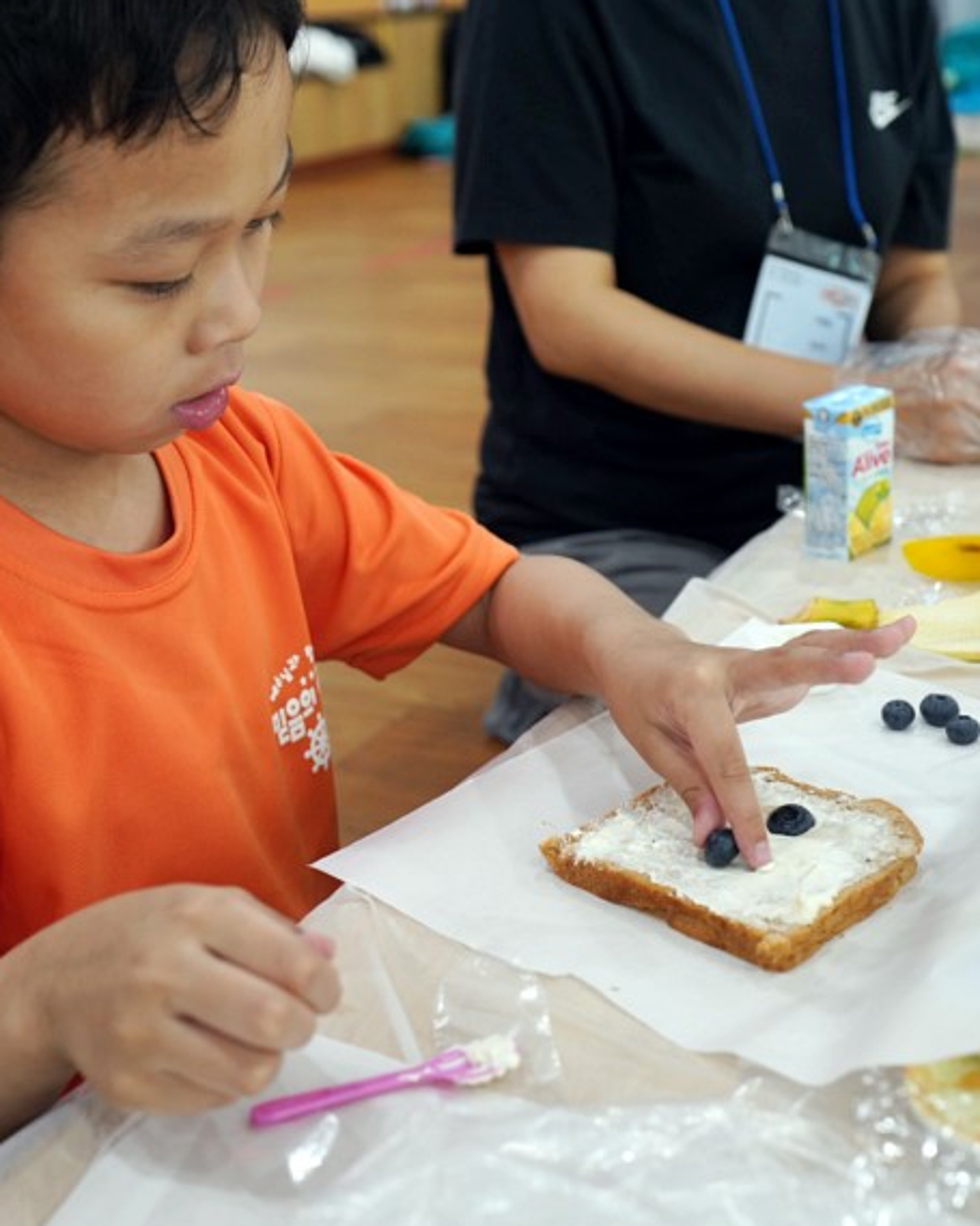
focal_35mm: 52
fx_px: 1886
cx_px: 504
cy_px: 590
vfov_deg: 36.0
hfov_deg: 29.1
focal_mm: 35
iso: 1000
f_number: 4
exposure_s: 1/160
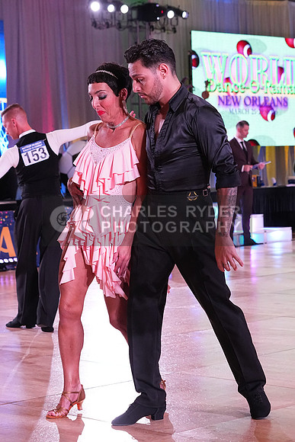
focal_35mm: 94
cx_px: 148
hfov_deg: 14.6
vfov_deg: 21.7
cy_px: 221
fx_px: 1155
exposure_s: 1/400
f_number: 5
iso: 3200
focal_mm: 63
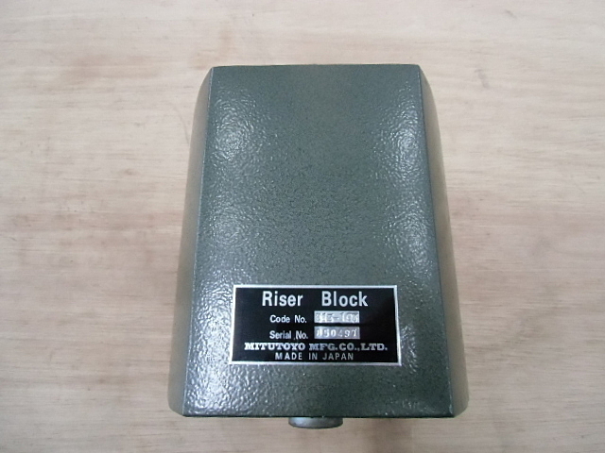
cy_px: 226
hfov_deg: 71.6
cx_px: 302
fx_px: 419
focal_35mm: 24
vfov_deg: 56.8
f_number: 3
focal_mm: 4.24
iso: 800
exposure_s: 1/50
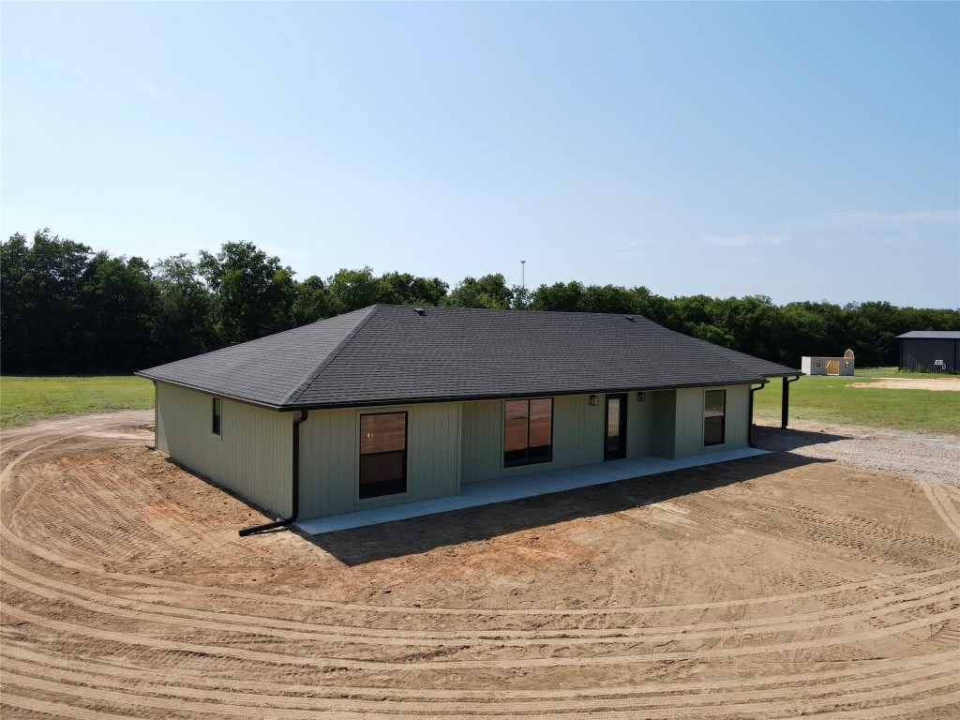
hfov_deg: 71.6
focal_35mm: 24
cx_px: 480
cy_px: 360
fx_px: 666
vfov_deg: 56.8
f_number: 2.8
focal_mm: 4.5
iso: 100
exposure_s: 1/725
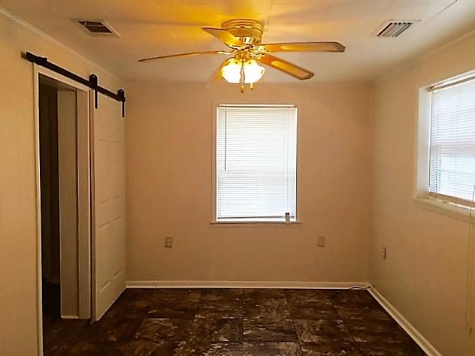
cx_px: 238
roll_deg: +0.7
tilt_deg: -3.3
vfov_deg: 48.2
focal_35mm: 29
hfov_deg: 61.7
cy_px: 178
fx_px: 398
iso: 25
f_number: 2.2
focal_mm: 4.15
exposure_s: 1/30
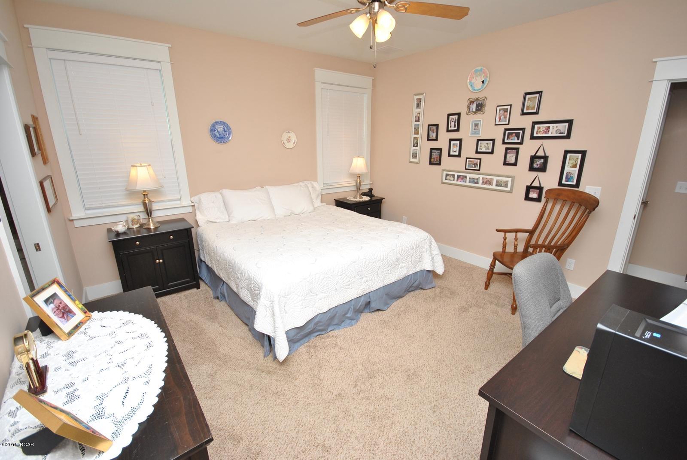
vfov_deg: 77.5
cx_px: 344
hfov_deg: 100.3
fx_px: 287
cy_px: 230
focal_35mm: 15
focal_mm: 10
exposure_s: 1/100
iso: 200
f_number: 4
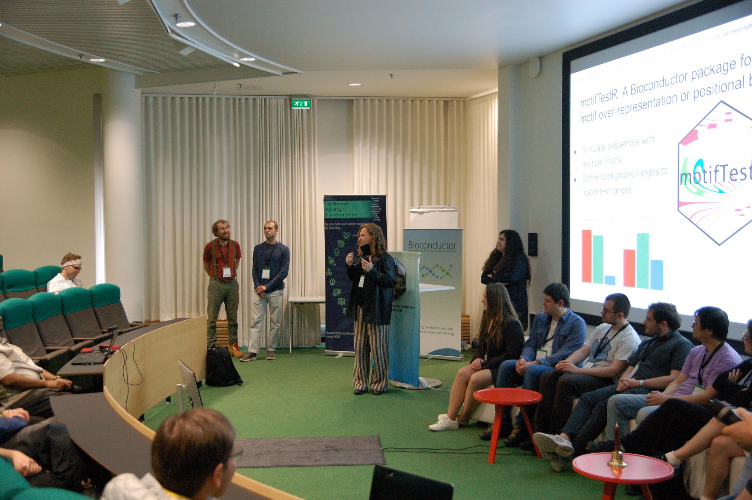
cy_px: 250
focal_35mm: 39
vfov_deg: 34.2
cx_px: 376
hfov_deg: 49.6
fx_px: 814
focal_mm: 26
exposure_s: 1/125
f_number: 3.5
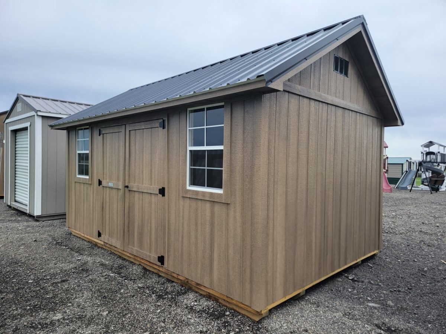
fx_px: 309
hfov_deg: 71.6
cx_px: 223
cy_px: 167
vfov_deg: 56.8
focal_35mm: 24
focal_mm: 6.7
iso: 16
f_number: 1.8
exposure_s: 1/460
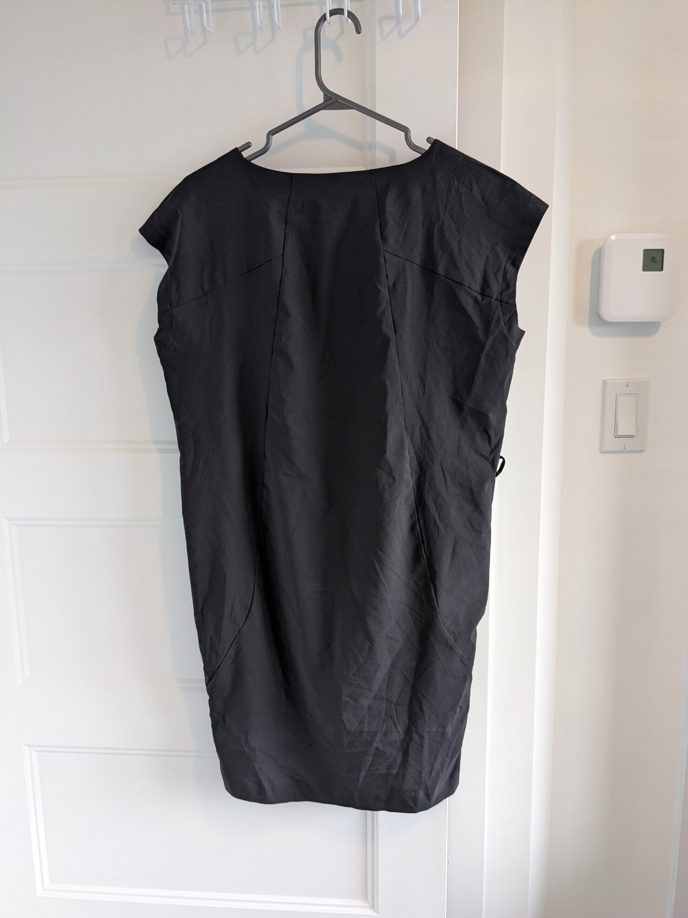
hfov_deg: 49.7
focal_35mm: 28
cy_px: 476
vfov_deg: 63.4
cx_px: 350
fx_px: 742
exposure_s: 1/40
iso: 98
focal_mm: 4.38
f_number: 1.73
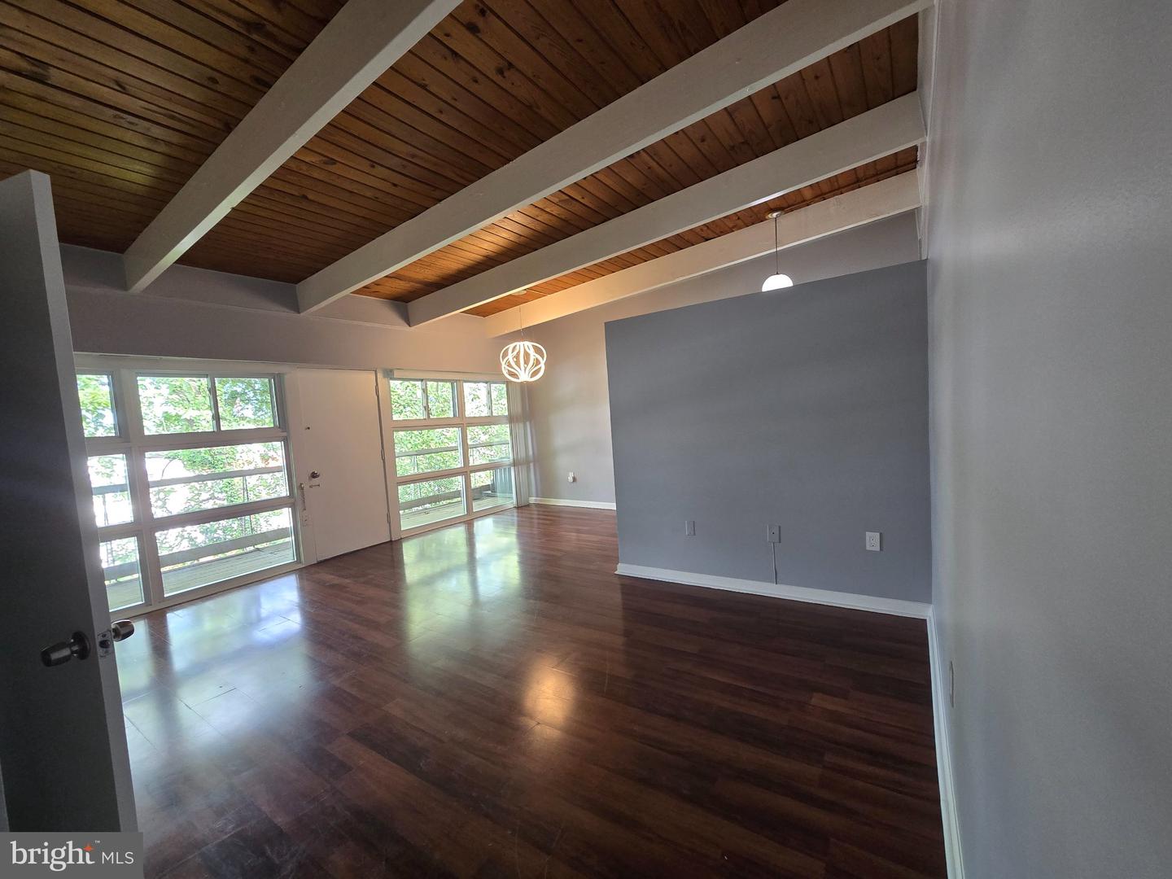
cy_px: 440
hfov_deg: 106.2
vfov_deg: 89.9
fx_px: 440
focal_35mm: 13
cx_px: 586
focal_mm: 2.2
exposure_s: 1/60
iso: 250
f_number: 2.2
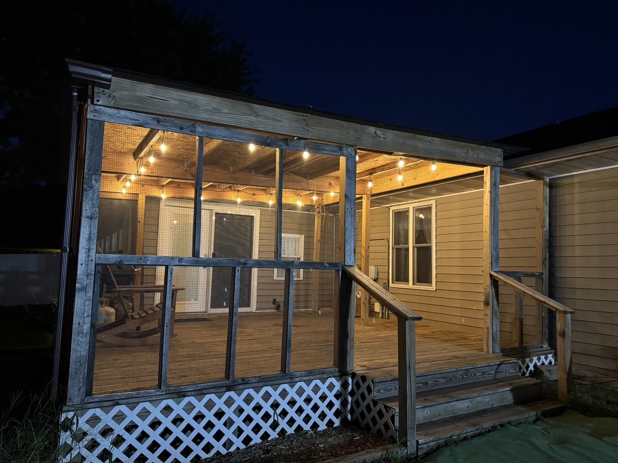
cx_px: 309
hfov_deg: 71.6
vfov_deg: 56.8
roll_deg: -1.4
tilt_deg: +4.3
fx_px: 428
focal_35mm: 24
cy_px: 232
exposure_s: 1/30
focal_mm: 6.76
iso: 800
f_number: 1.78
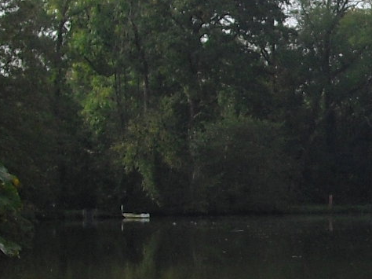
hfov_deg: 10.6
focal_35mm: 175
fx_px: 1880
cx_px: 687
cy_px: 210
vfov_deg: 8.5
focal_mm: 6.3
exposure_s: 1/125
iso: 100
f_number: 7.8
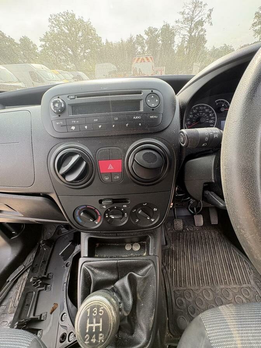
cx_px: 130
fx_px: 141
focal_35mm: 14
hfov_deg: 85.7
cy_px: 174
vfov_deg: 102.1
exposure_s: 1/140
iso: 100
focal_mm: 2.22
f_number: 2.2
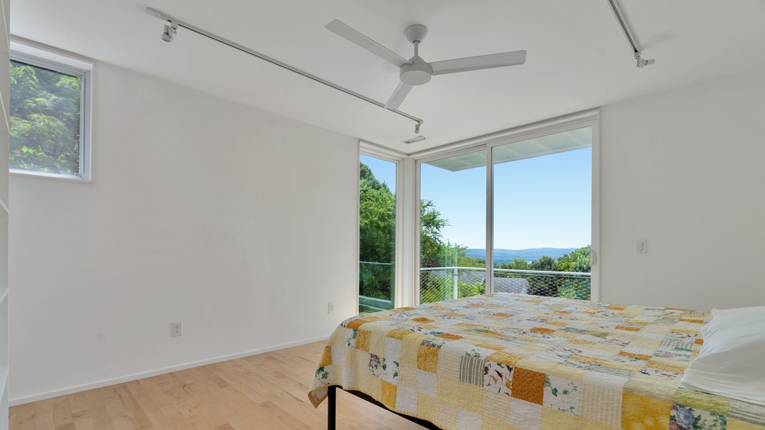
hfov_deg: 95.9
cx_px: 378
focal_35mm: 17
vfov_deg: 63.5
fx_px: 345
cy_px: 250
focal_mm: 16
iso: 100
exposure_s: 1/60
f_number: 6.3
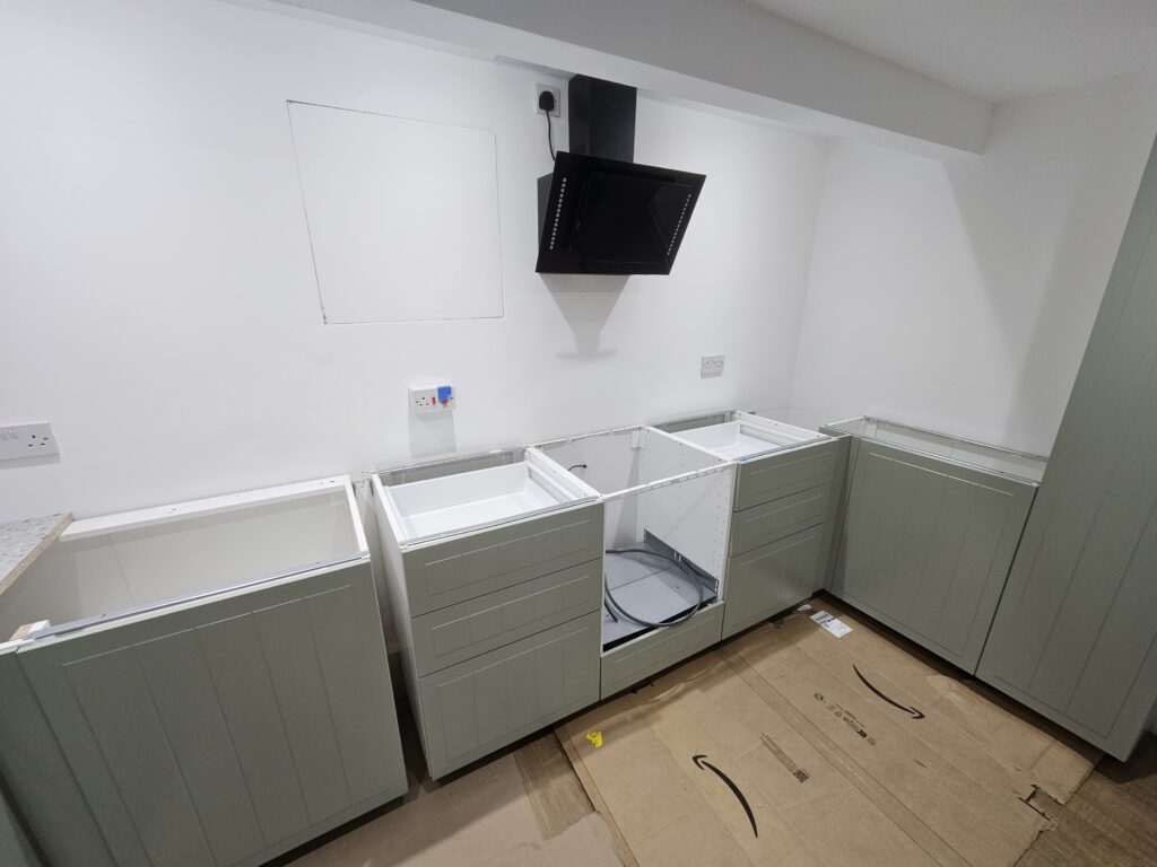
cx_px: 578
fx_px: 435
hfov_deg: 106.2
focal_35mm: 13
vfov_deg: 89.9
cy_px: 434
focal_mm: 2.2
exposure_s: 1/50
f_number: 2.2
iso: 100
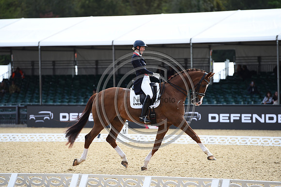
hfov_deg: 10.3
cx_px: 140
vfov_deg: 6.9
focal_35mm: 200
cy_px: 94
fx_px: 1560
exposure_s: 1/1250
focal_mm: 200
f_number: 4.5
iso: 500
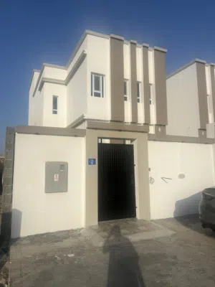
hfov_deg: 53.1
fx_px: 215
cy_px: 144
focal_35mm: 26
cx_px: 108
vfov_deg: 67.3
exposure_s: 1/6993
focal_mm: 5.7
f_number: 1.5
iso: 50
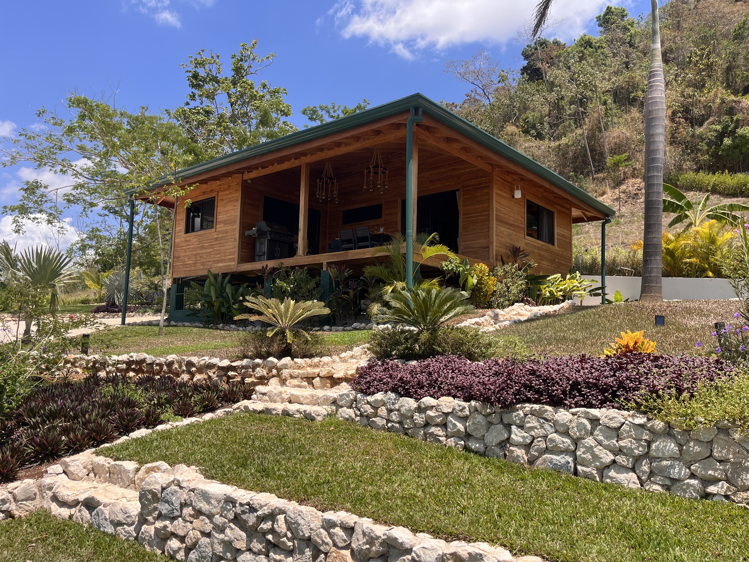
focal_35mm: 26
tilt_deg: +6.8
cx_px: 374
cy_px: 281
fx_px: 563
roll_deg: -2.4
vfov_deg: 53.1
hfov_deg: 67.3
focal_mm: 5.1
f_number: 1.6
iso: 50
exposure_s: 1/2268
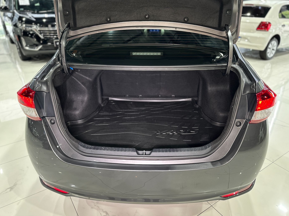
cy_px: 105
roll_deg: -0.2
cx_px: 149
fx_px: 209
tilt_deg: -26.3
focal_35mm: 25
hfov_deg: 69.4
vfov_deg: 54.9
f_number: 1.78
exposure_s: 1/60
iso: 250
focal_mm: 6.86
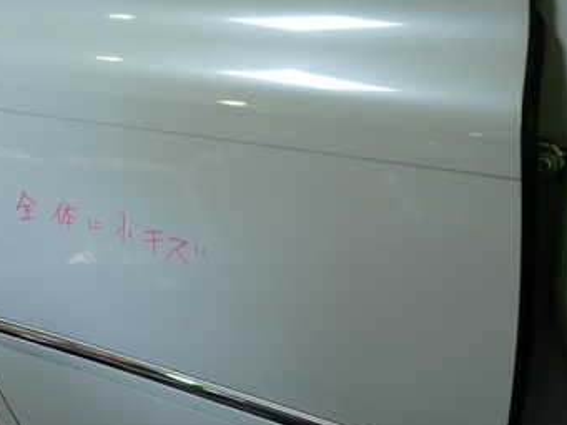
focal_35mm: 44
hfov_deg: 42.7
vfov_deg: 32.8
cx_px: 223
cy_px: 252
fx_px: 721
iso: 100
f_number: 2
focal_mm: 4.5
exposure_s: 1/100
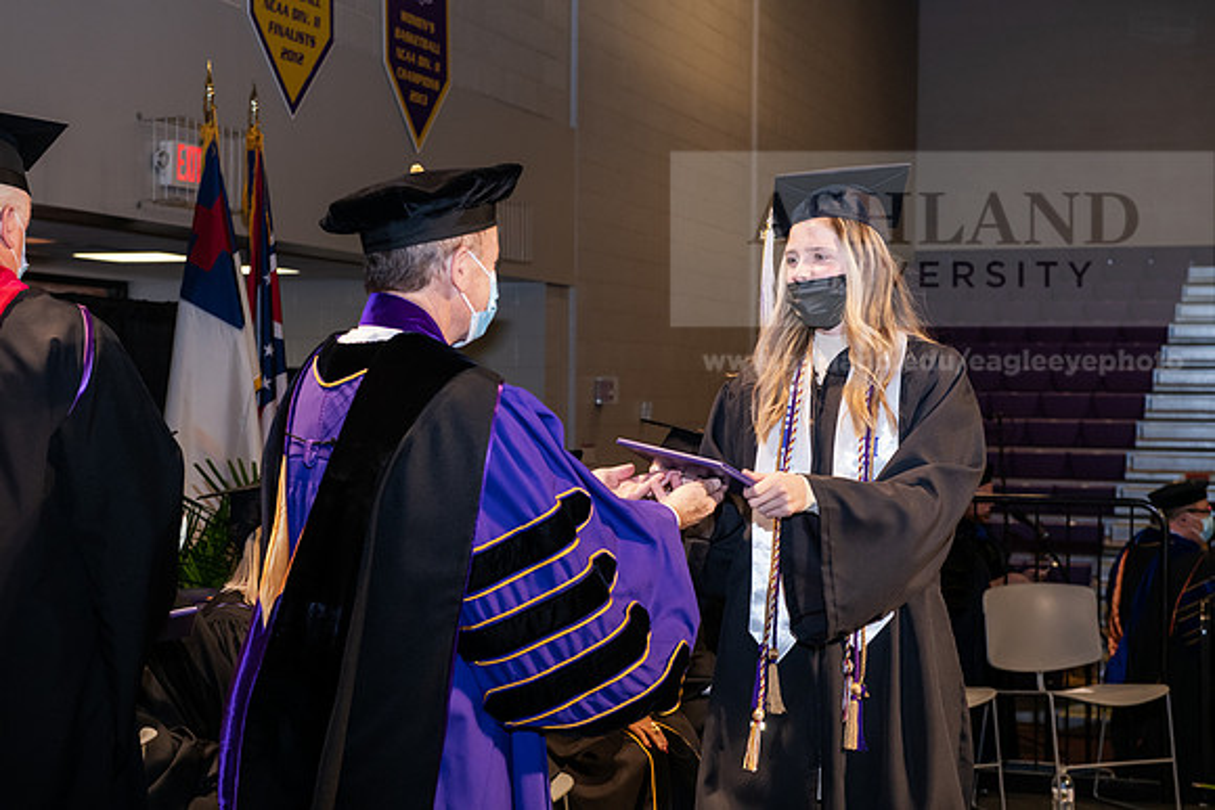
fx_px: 2093
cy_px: 405
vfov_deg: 21.9
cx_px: 608
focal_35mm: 62
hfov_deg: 32.4
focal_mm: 62
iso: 1600
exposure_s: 1/200
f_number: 6.3
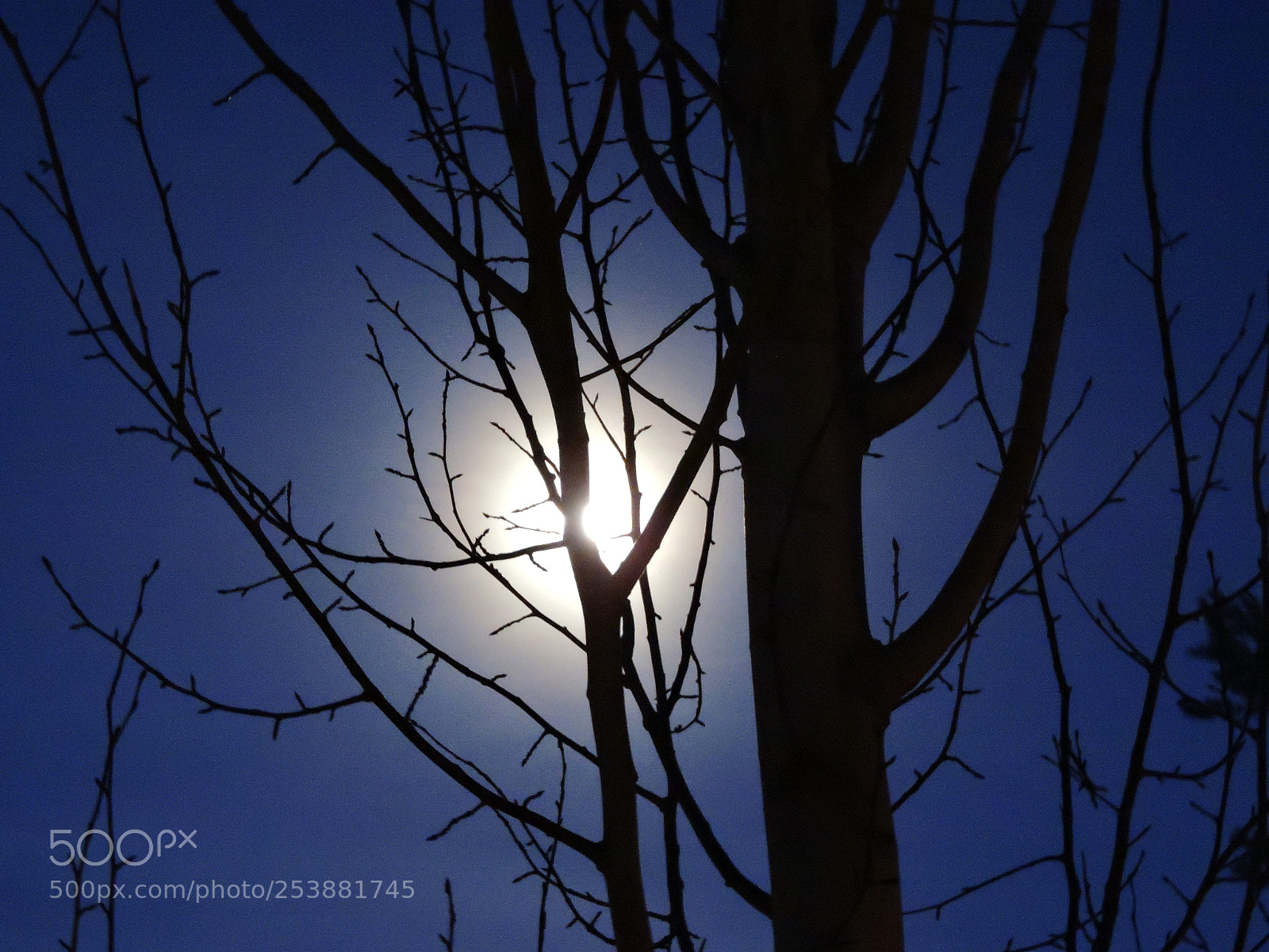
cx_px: 634
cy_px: 476
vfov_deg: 12.9
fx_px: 4216
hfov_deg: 17.1
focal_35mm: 115
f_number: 5
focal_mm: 20.6
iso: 1600
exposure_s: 1
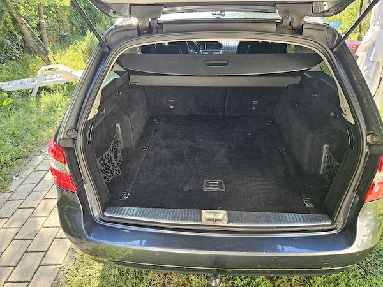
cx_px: 192
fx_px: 254
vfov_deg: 58.9
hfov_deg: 73.9
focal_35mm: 23
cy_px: 144
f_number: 1.8
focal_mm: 5.4
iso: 80
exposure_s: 1/190
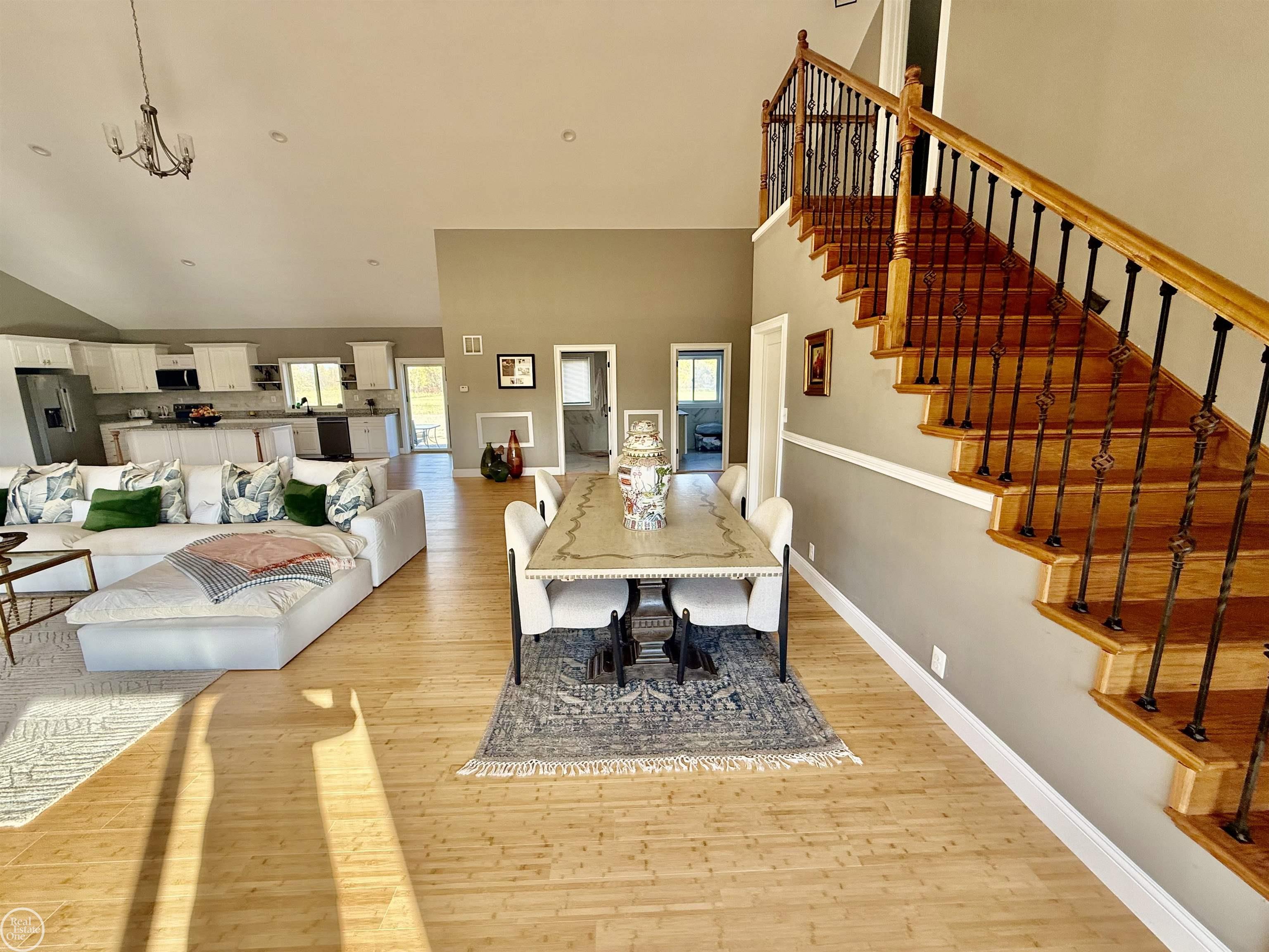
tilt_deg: -10.2
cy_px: 476
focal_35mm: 14
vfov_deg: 85.7
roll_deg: +0.6
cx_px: 634
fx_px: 513
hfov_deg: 102.1
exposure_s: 1/99
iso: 80
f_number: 2.2
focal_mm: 2.22
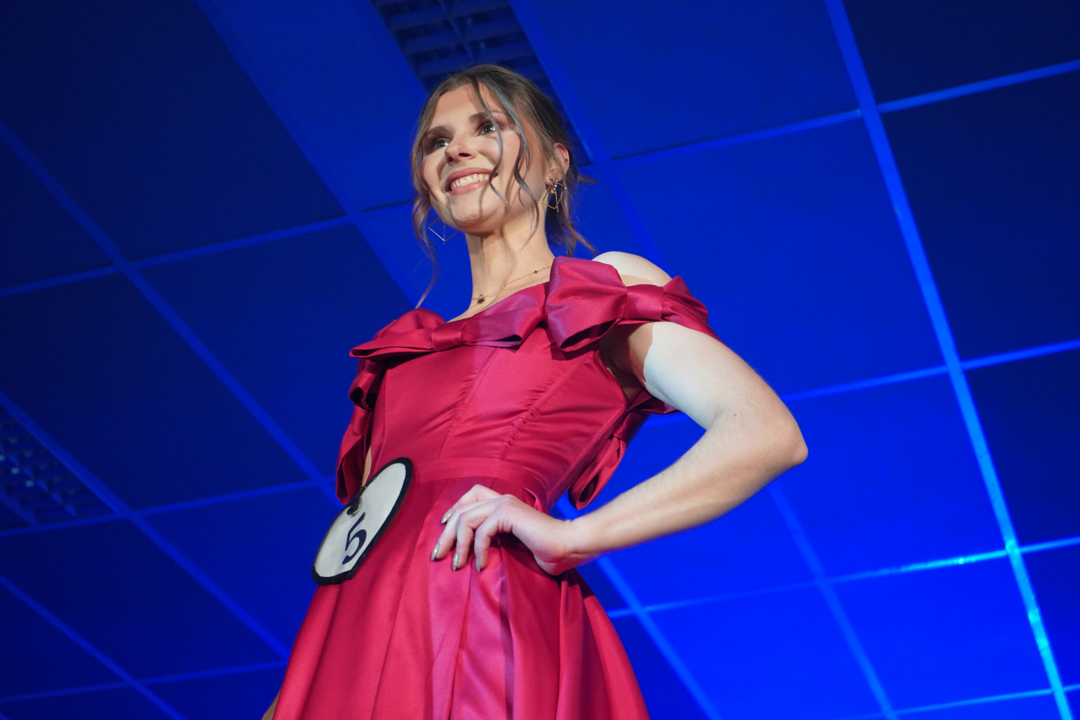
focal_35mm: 70
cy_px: 360
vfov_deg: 19.5
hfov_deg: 28.8
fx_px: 2100
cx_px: 540
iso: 5000
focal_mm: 70
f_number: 5.6
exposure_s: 1/160
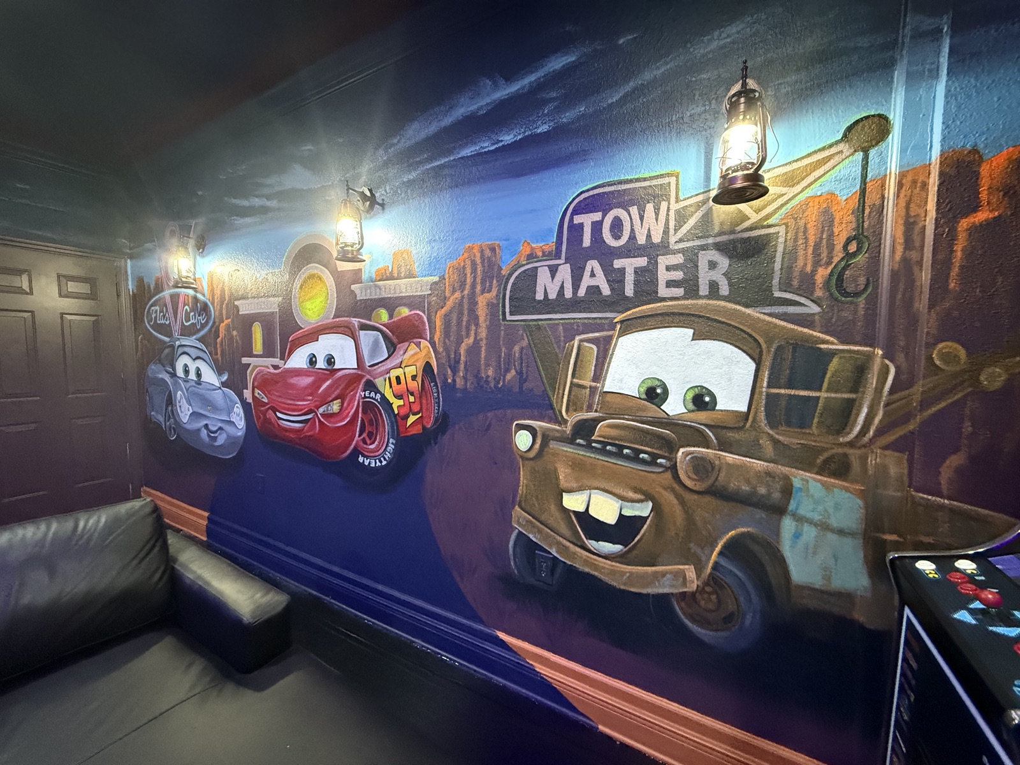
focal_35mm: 14
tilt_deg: -4.5
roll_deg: -0.2
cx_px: 510
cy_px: 382
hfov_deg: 102.1
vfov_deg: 85.7
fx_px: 413
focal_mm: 2.22
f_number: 2.2
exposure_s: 1/60
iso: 1000
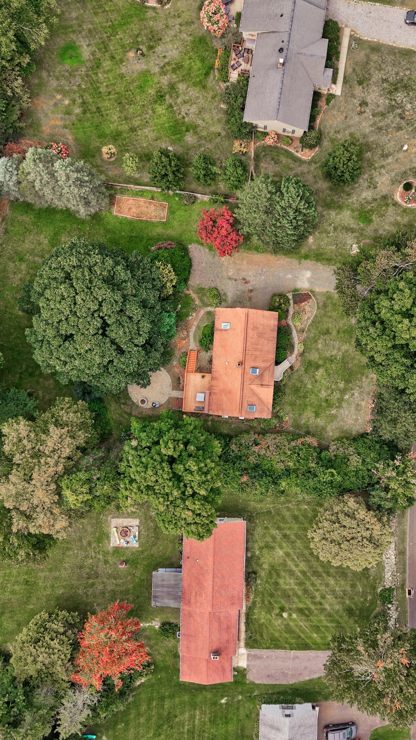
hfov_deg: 33.6
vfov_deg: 56.6
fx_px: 686
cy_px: 371
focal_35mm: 35
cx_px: 258
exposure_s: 1/500
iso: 100
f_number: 1.8
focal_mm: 8.7
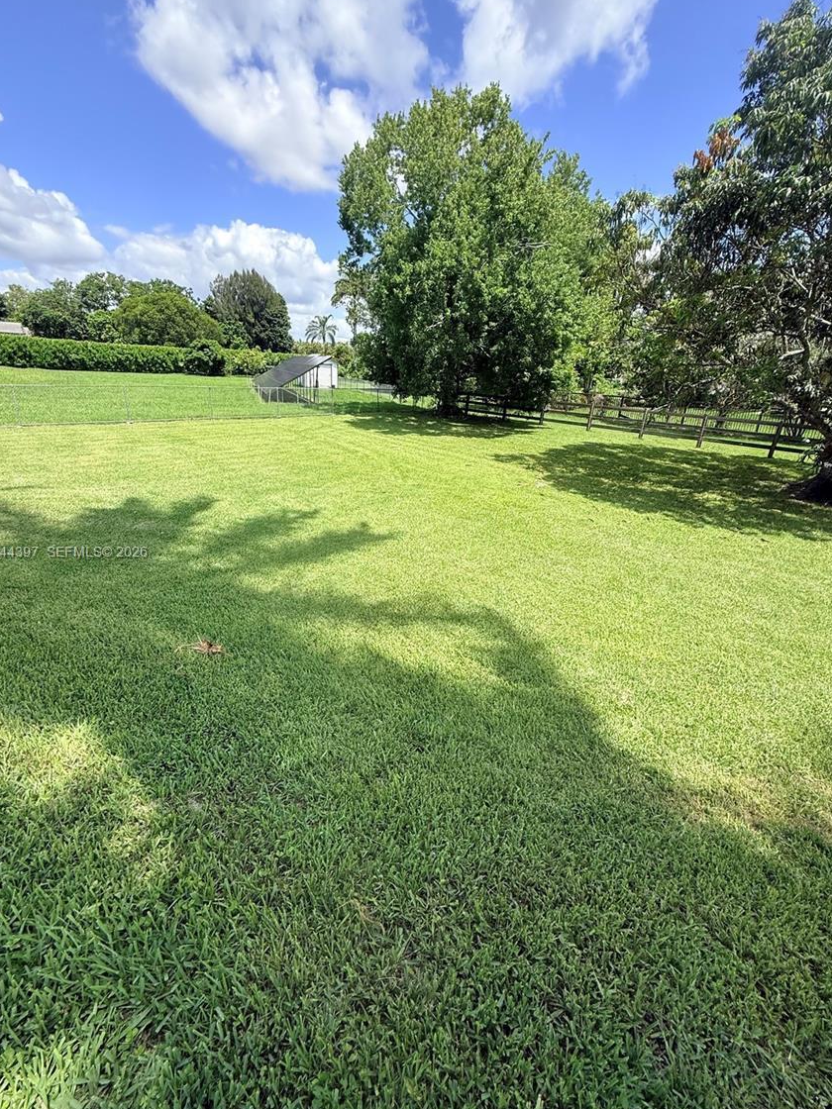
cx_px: 410
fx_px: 481
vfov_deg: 98.2
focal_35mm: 15
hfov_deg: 81.7
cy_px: 554
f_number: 2.2
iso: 50
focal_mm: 2.22
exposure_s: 1/1105
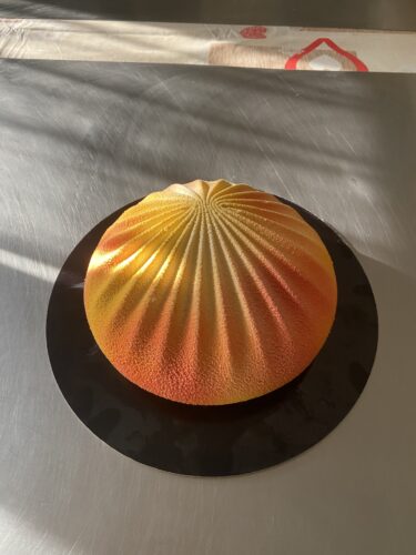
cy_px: 278
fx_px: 417
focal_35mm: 26
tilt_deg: -55.7
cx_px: 208
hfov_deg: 53.1
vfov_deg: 67.3
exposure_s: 1/95
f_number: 1.8
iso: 125
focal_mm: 4.25
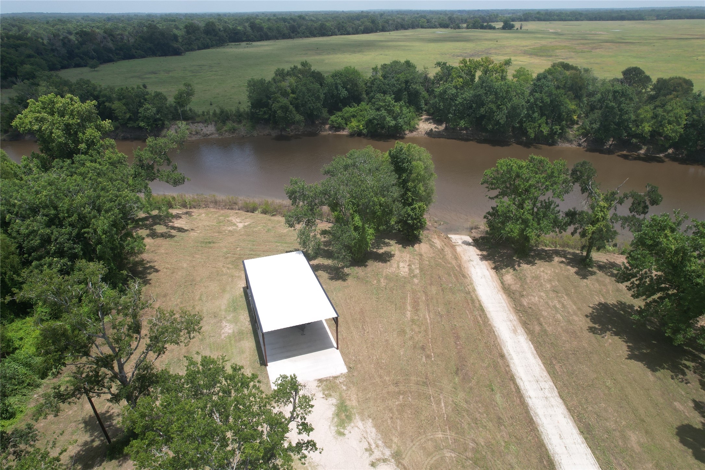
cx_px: 352
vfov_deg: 57.2
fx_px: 431
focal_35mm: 22
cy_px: 235
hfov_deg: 78.6
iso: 100
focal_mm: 8.38
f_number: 2.8
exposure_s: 1/1500
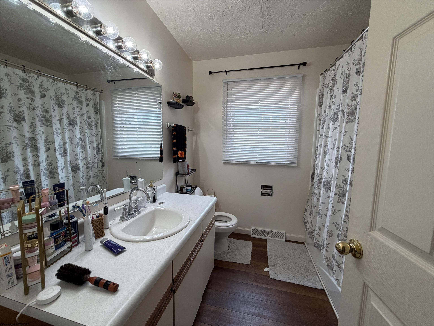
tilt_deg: -6.7
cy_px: 163
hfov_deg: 102.1
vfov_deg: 85.7
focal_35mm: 14
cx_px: 217
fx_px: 176
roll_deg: -0.1
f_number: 2.2
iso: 100
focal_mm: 2.22
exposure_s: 1/120
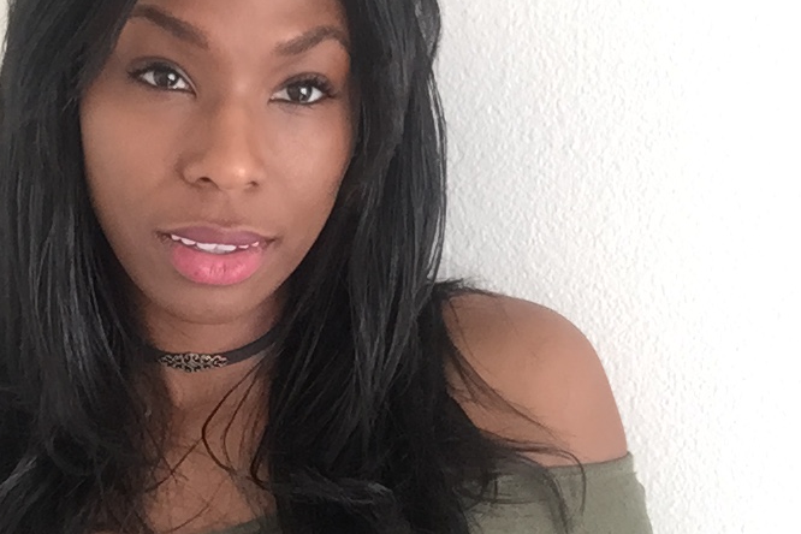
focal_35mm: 62
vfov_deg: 21.9
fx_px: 1379
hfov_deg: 31.7
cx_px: 192
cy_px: 265
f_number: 2.2
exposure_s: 1/30
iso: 100
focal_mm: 2.65
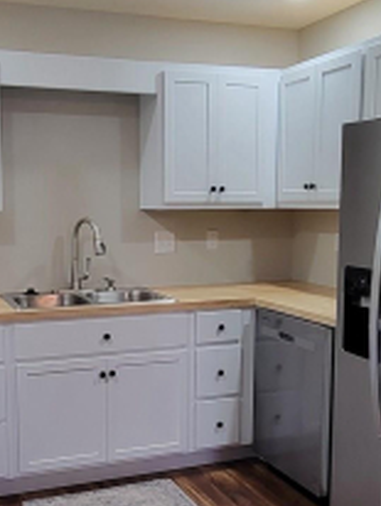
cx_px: 135
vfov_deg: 44.6
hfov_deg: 34.2
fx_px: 615
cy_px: 289
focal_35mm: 42
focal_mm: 2.2
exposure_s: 1/60
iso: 200
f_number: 2.2
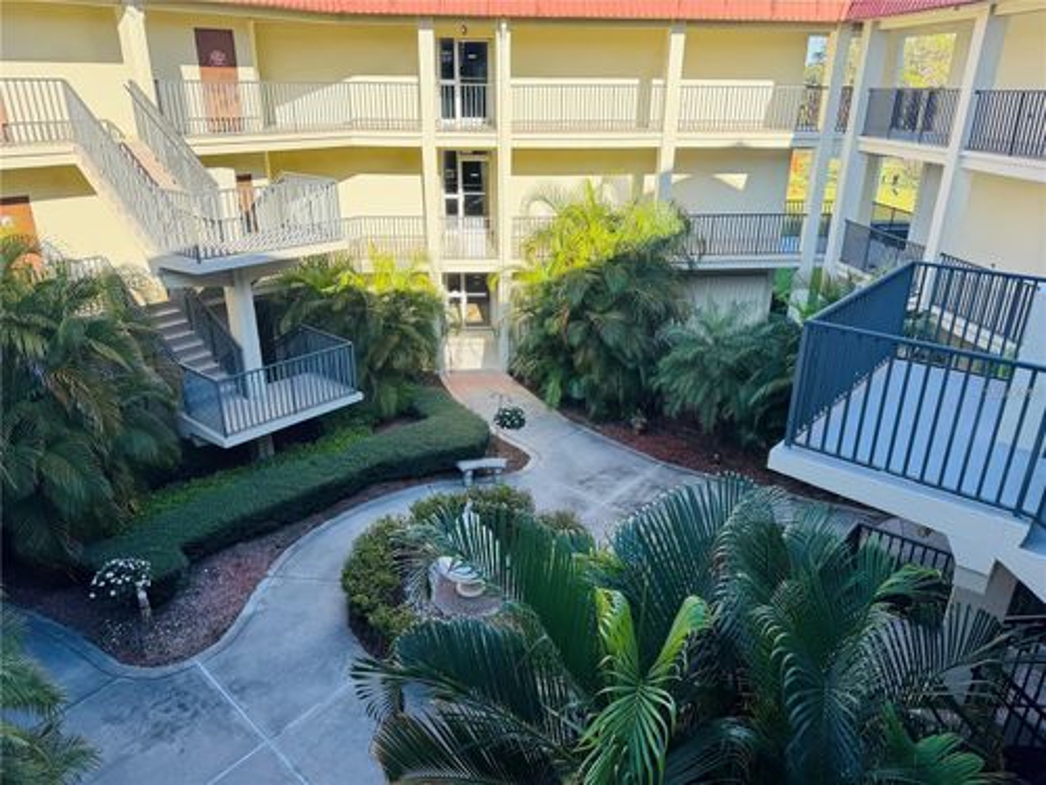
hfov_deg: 71.6
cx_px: 523
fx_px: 725
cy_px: 392
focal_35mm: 24
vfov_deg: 56.8
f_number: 1.78
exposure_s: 1/1261
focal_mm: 6.76
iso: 80
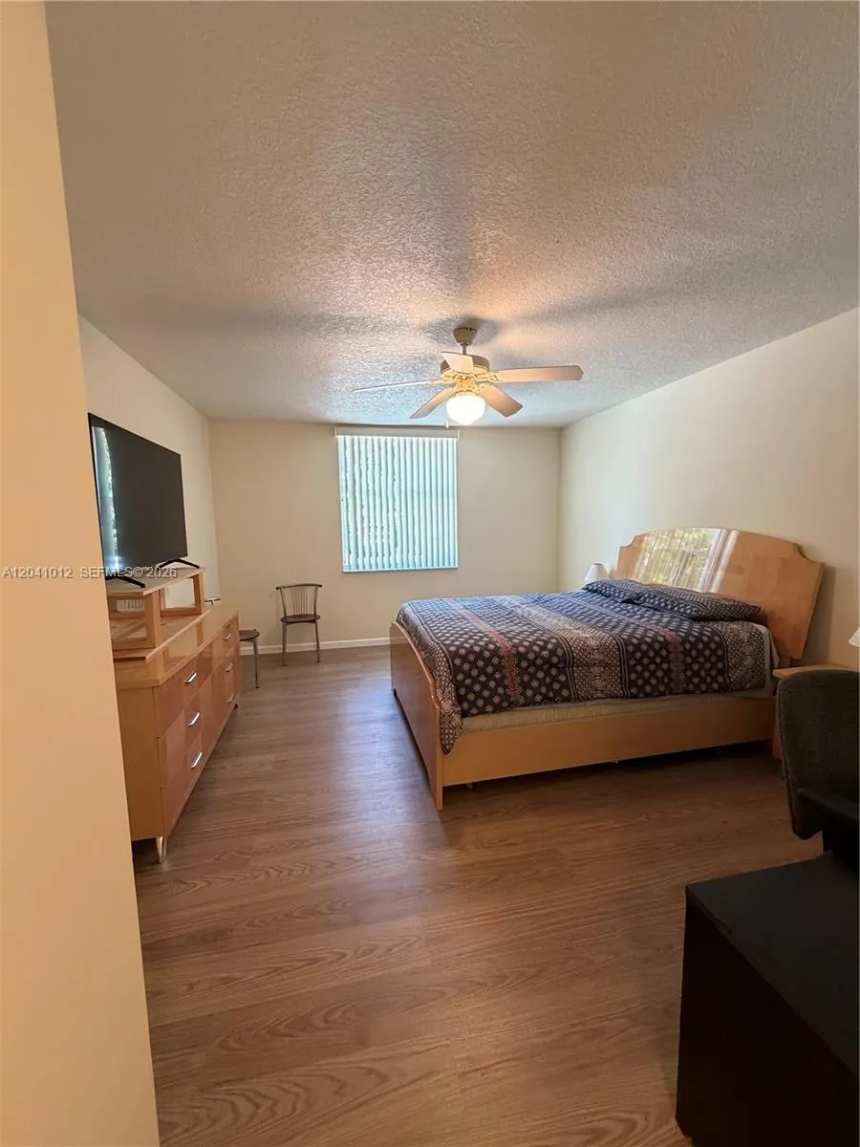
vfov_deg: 102.1
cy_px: 574
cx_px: 430
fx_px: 464
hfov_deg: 85.7
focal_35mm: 14
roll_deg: +1.1
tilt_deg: -7.0
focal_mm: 2.22
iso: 400
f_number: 2.2
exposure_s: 1/60
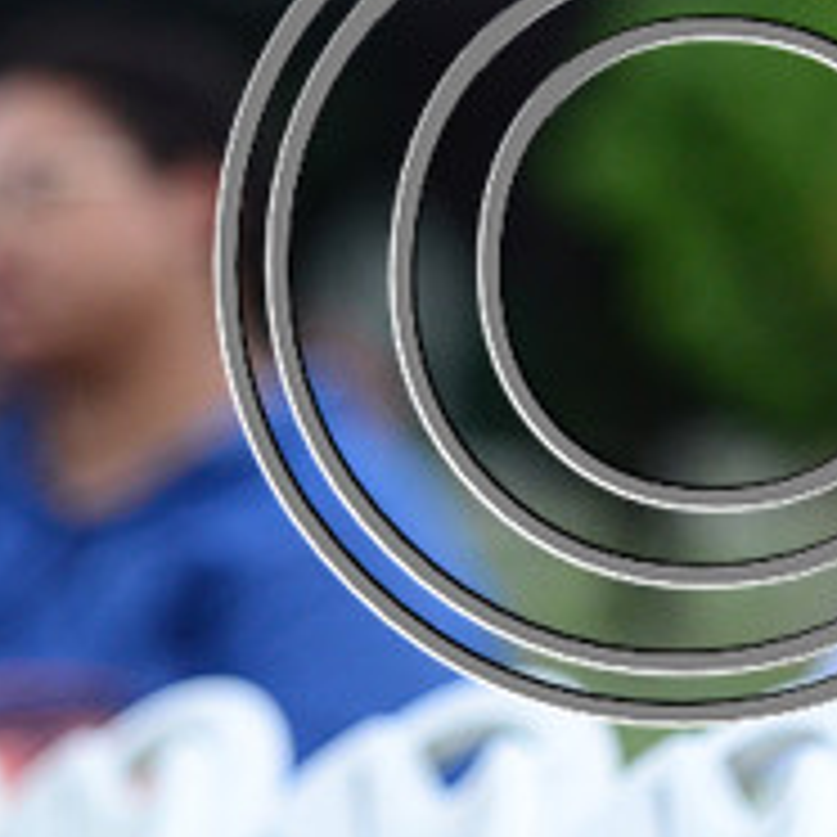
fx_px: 12173
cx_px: 680
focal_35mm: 445
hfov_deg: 3.9
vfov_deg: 3.9
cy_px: 261
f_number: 2.8
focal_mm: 112
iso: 800
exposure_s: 1/800
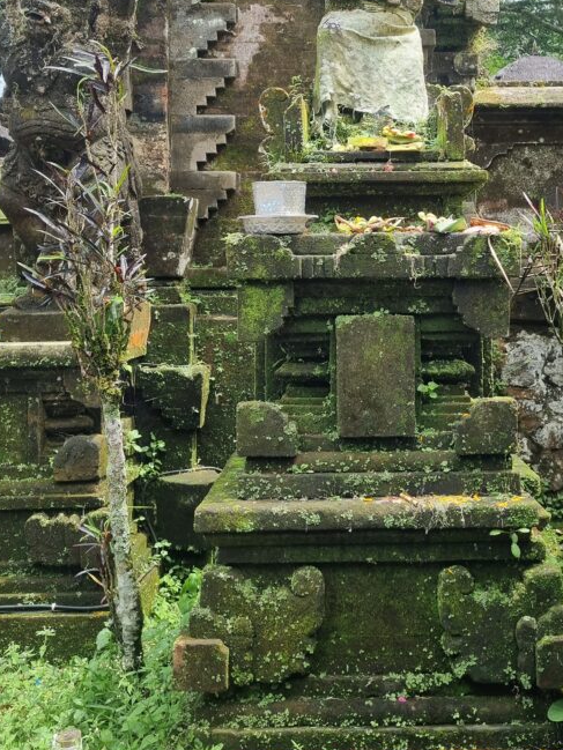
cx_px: 378
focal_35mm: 41
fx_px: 889
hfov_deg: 34.8
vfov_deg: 45.4
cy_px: 279
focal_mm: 5.4
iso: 50
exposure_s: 1/674
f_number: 1.8
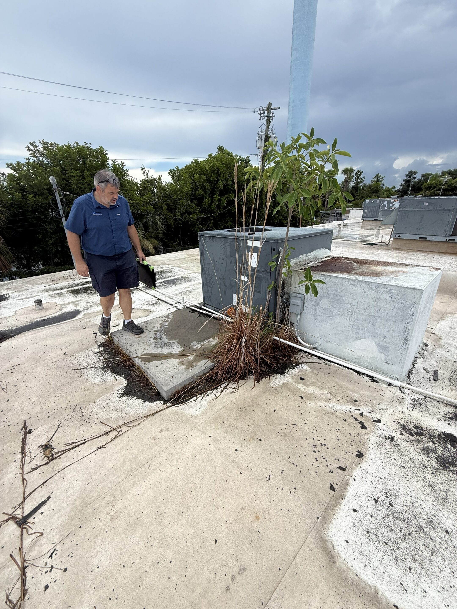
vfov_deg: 102.1
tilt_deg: -21.4
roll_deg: +1.5
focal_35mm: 14
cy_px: 304
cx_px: 228
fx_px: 246
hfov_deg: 85.7
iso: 50
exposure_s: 1/1105
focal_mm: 2.22
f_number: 2.2
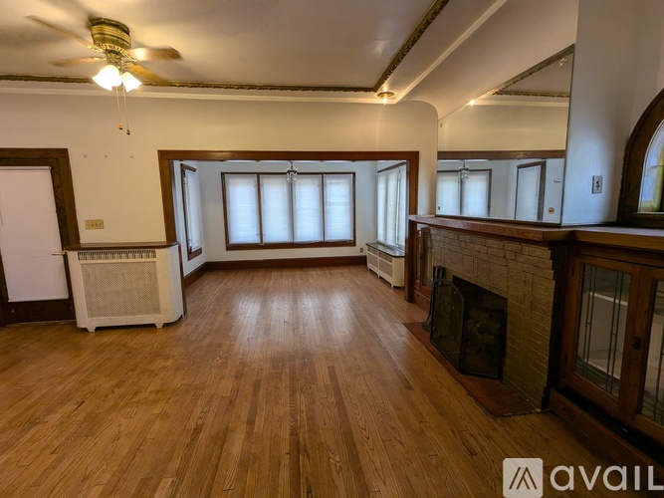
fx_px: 307
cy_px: 249
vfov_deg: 78.1
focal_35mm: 16
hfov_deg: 94.5
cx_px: 332
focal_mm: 2.35
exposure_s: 1/60
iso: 71
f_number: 2.2
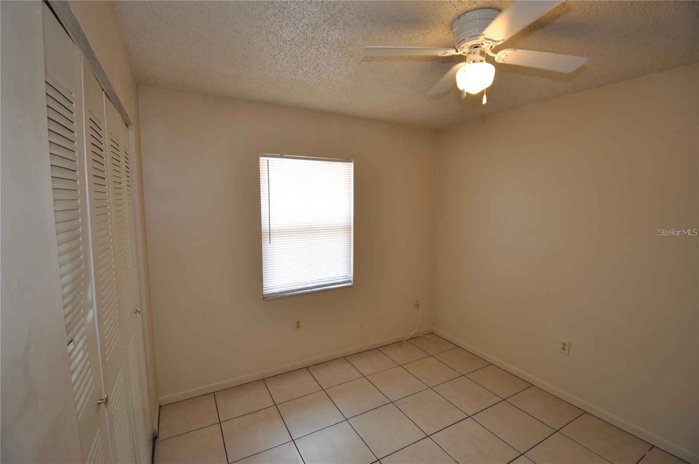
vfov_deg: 77.2
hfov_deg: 100.5
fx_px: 291
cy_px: 232
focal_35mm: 15
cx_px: 350
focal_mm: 10
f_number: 4.5
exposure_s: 1/80
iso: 400
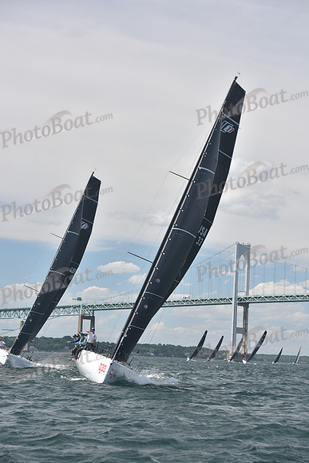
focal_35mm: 98
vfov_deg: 20.8
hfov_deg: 14.0
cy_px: 232
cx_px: 154
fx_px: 1261
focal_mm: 98
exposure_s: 1/800
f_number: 5.6
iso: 320
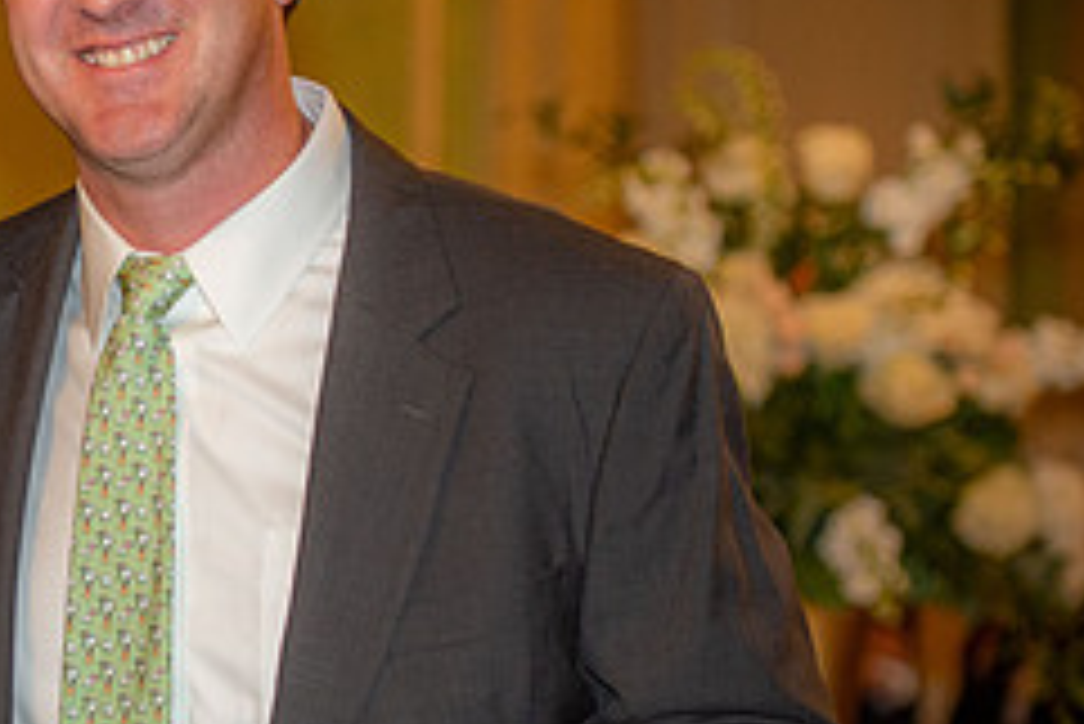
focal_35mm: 197
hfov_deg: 10.4
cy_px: 441
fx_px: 5935
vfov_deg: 7.0
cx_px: 54
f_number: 2.8
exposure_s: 1/100
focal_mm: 82
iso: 1250
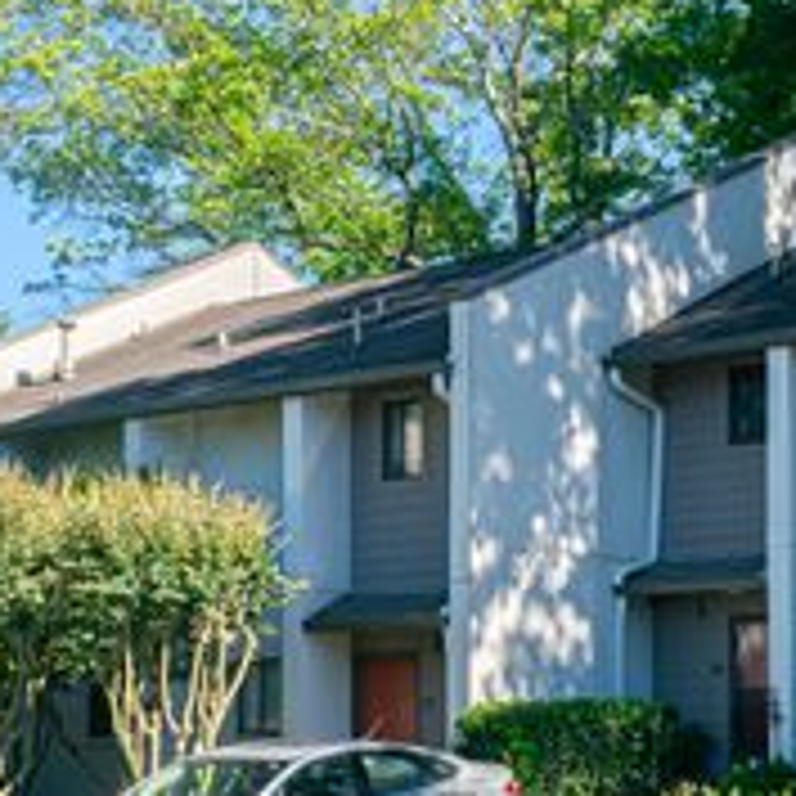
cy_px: 546
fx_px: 2055
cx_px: 738
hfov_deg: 21.4
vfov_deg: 21.8
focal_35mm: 79
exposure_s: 1/250
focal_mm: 22
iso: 200
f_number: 8
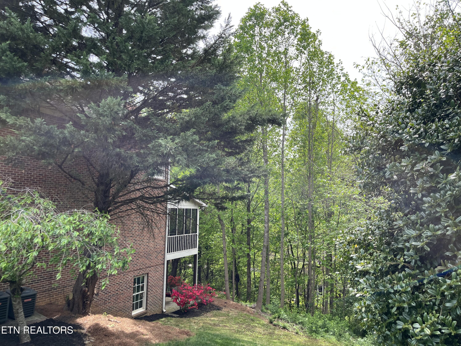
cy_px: 173
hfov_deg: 67.3
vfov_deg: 53.1
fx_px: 346
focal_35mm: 26
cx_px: 230
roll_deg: -0.3
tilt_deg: +4.9
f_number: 1.6
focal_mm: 5.1
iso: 50
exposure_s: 1/878
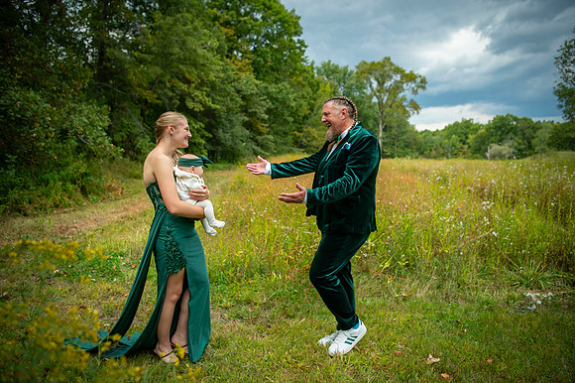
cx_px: 288
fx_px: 388
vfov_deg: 52.5
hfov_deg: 73.0
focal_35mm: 24
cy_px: 192
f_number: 2.8
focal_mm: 24
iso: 400
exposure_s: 1/2000
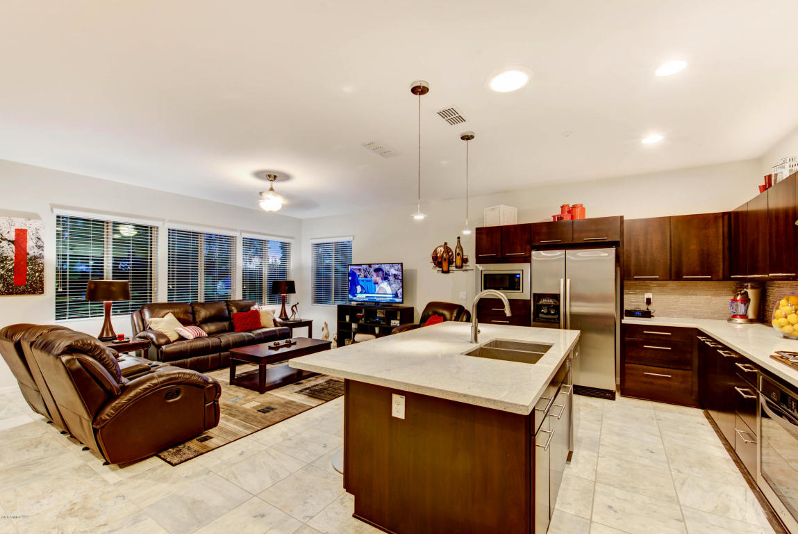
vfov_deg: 77.4
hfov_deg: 100.3
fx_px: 333
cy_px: 267
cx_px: 399
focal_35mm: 15
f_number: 11
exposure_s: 2
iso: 250
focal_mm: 15
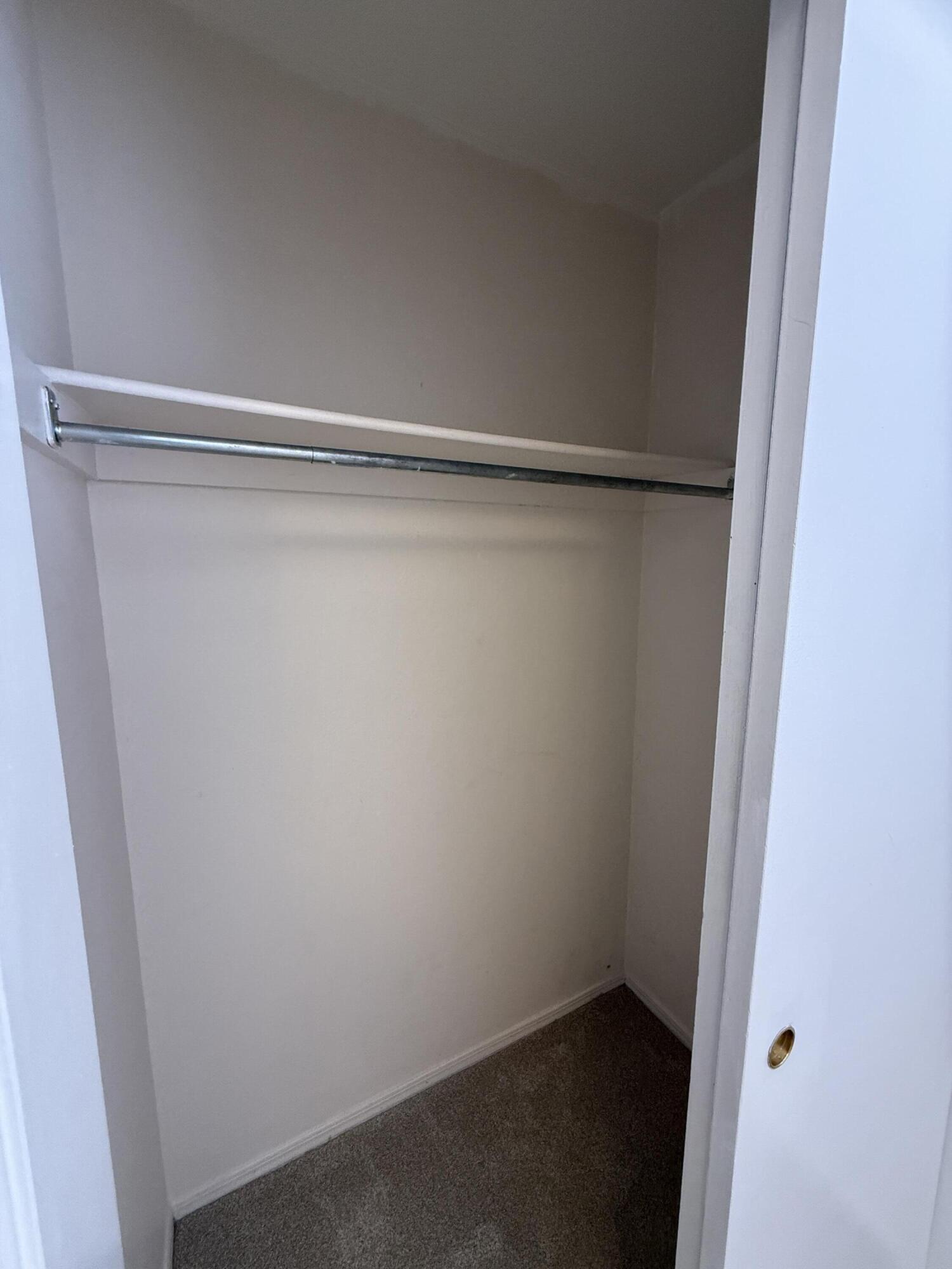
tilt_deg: -8.3
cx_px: 476
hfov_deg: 85.7
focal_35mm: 14
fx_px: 513
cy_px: 634
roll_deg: -0.1
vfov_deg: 102.1
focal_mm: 2.22
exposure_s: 1/99
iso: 320
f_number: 2.2
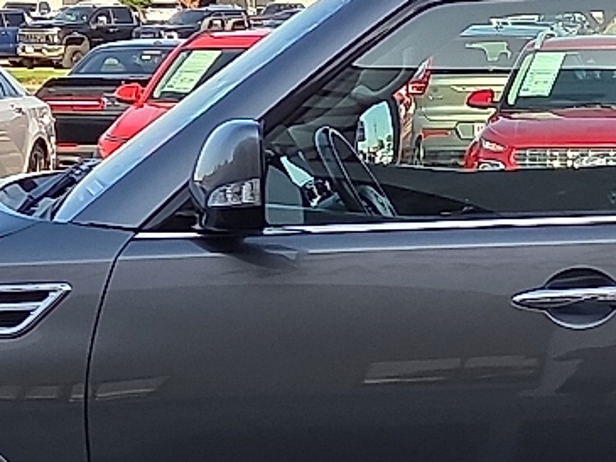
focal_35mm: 136
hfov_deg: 14.2
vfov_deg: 10.9
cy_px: 342
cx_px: 655
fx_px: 2421
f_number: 1.8
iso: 25
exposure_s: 1/833
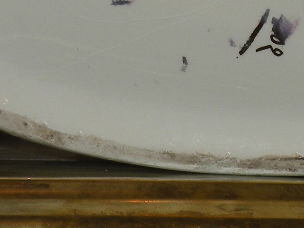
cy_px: -48
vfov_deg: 3.9
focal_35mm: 385
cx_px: 223
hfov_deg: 5.1
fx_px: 3382
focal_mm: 16.4
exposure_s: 1/30
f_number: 4
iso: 64
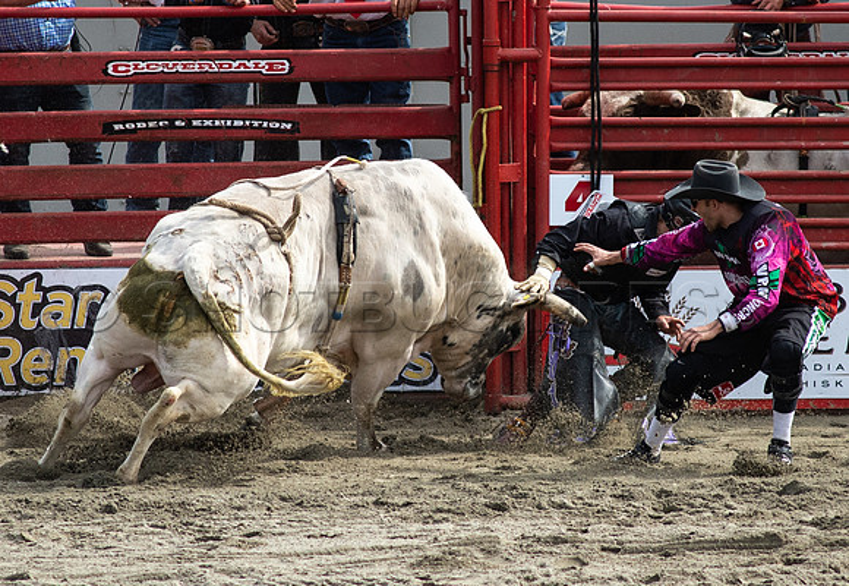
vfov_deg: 2.1
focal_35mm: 674
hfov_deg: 3.0
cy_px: 298
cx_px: 454
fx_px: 16071
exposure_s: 1/8000
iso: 1250
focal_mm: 300
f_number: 4
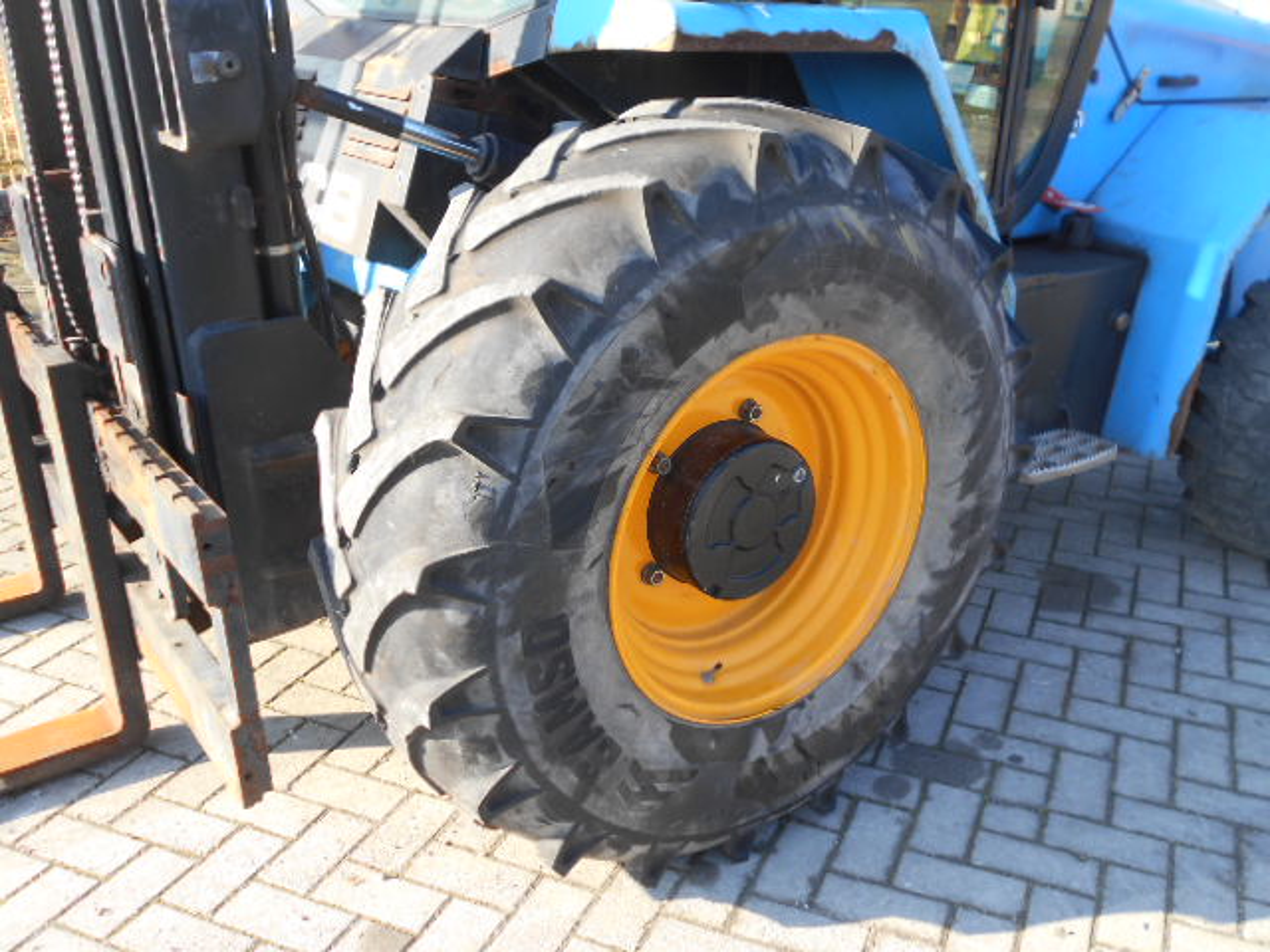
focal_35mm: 34
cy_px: 476
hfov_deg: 54.0
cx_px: 635
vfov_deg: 41.8
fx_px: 1247
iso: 80
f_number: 3.6
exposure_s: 1/125
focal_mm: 5.8
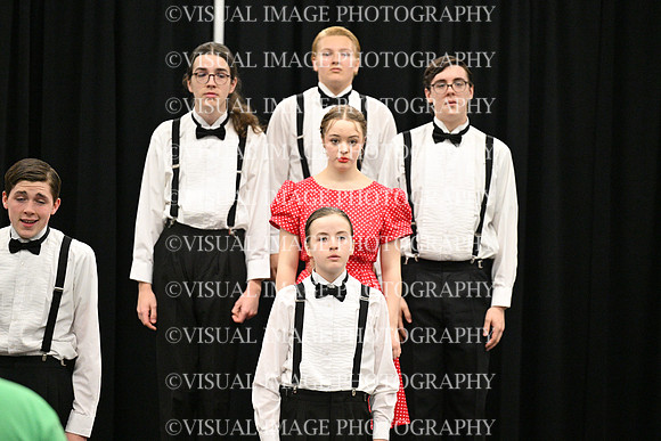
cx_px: 330
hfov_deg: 10.3
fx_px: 3673
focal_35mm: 200
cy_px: 220
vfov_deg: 6.9
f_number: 2.8
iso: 6400
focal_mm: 200
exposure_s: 1/800
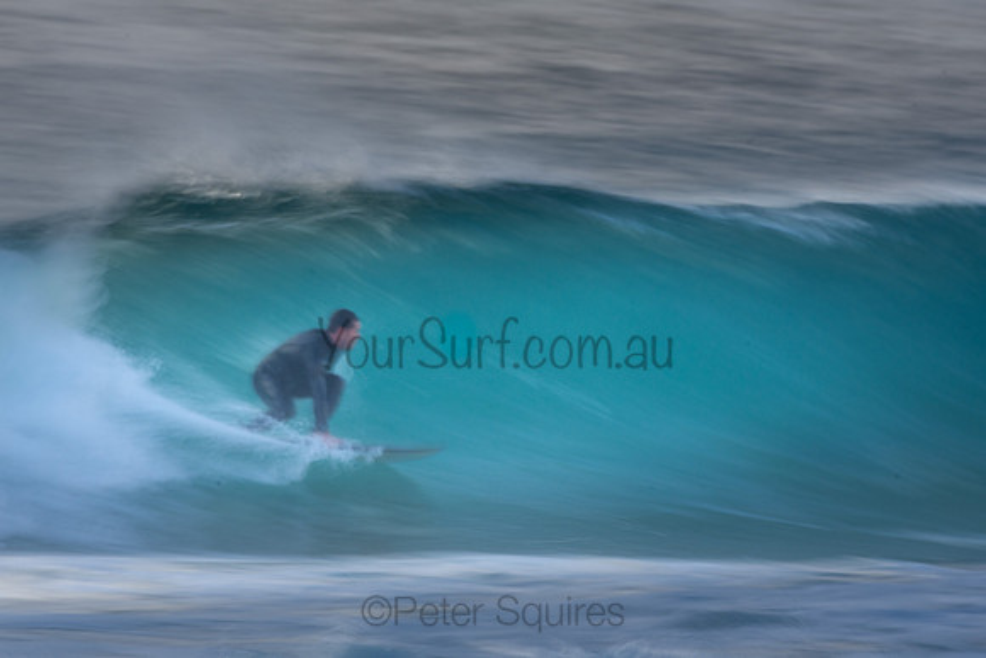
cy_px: 283
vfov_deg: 1.6
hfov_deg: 2.4
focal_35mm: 864
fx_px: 23677
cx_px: 497
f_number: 20
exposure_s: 1/15
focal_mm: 500
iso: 100
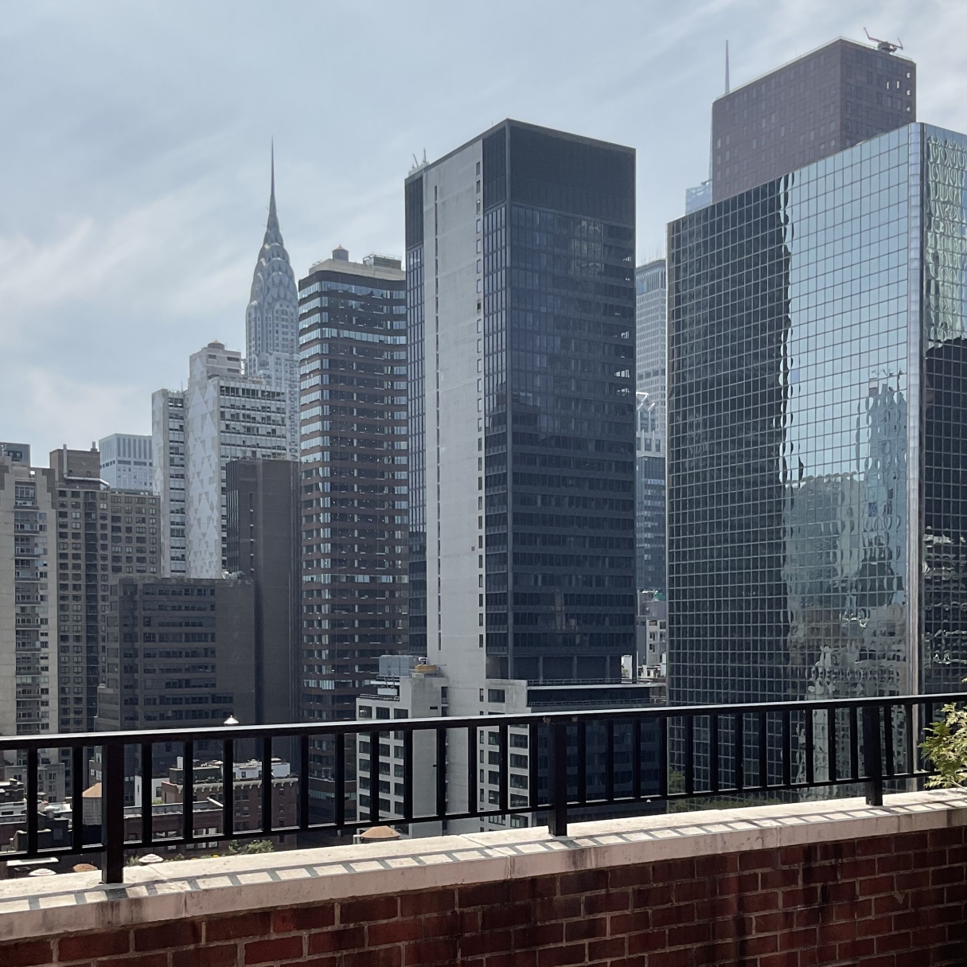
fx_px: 1422
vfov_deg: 37.0
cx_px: 544
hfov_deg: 37.5
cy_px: 673
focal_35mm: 45
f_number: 1.8
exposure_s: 1/2320
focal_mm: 3
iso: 16
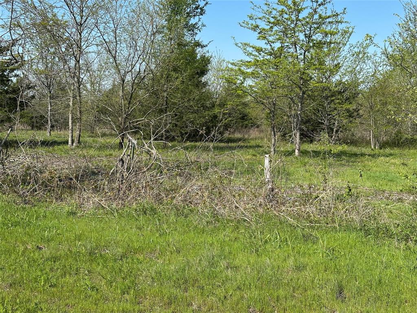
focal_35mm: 48
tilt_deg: -4.1
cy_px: 156
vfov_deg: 30.3
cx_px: 208
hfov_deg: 39.7
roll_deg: -1.5
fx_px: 578
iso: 64
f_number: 1.78
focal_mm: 6.86
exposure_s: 1/3058
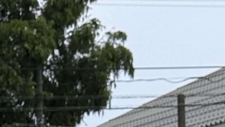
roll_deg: +0.6
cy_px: 339
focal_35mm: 255
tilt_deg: +2.0
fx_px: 1521
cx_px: -201
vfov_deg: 4.6
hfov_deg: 8.1
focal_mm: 6.76
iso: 64
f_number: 1.78
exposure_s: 1/1403
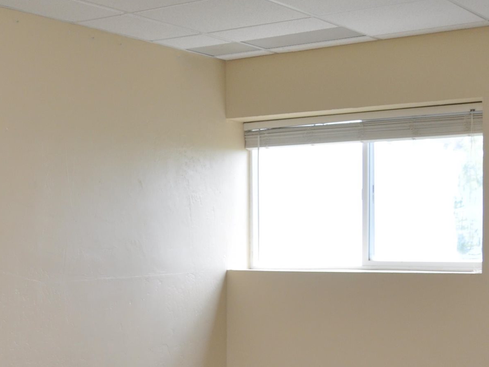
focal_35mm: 67
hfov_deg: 28.3
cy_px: 313
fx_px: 947
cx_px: 94
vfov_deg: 21.6
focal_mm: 18
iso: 400
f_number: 4.8
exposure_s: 1/90
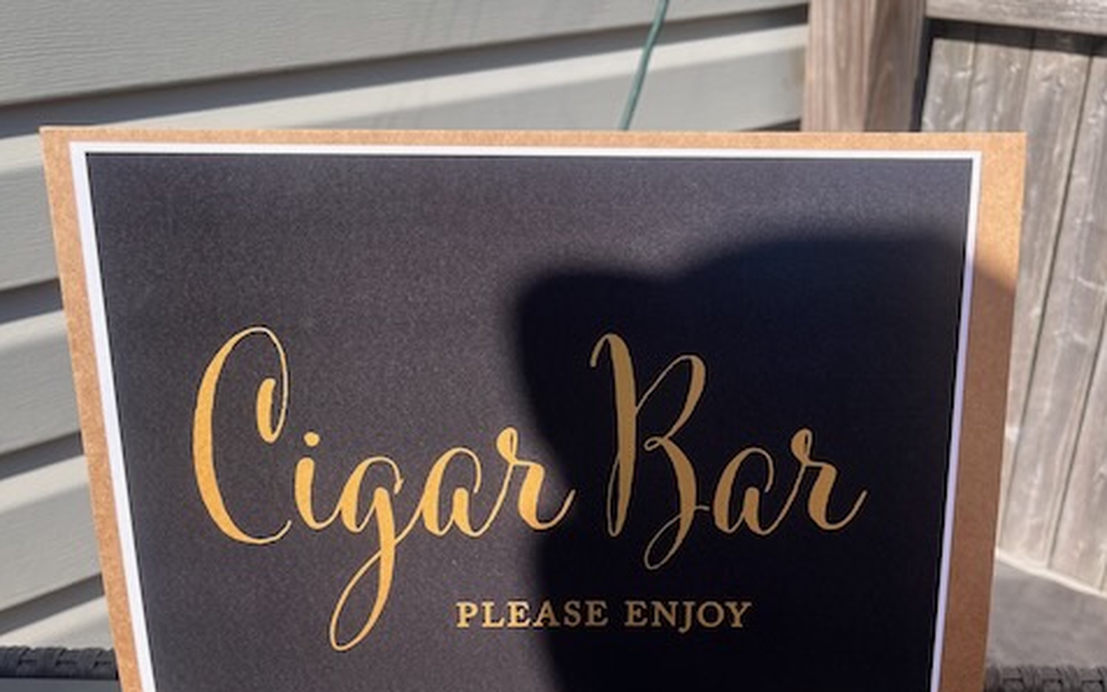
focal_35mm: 37
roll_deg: +1.9
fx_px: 1116
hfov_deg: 52.8
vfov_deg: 33.9
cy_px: 502
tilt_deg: -28.1
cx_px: 555
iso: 50
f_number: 1.6
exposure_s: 1/1458
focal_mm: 5.1
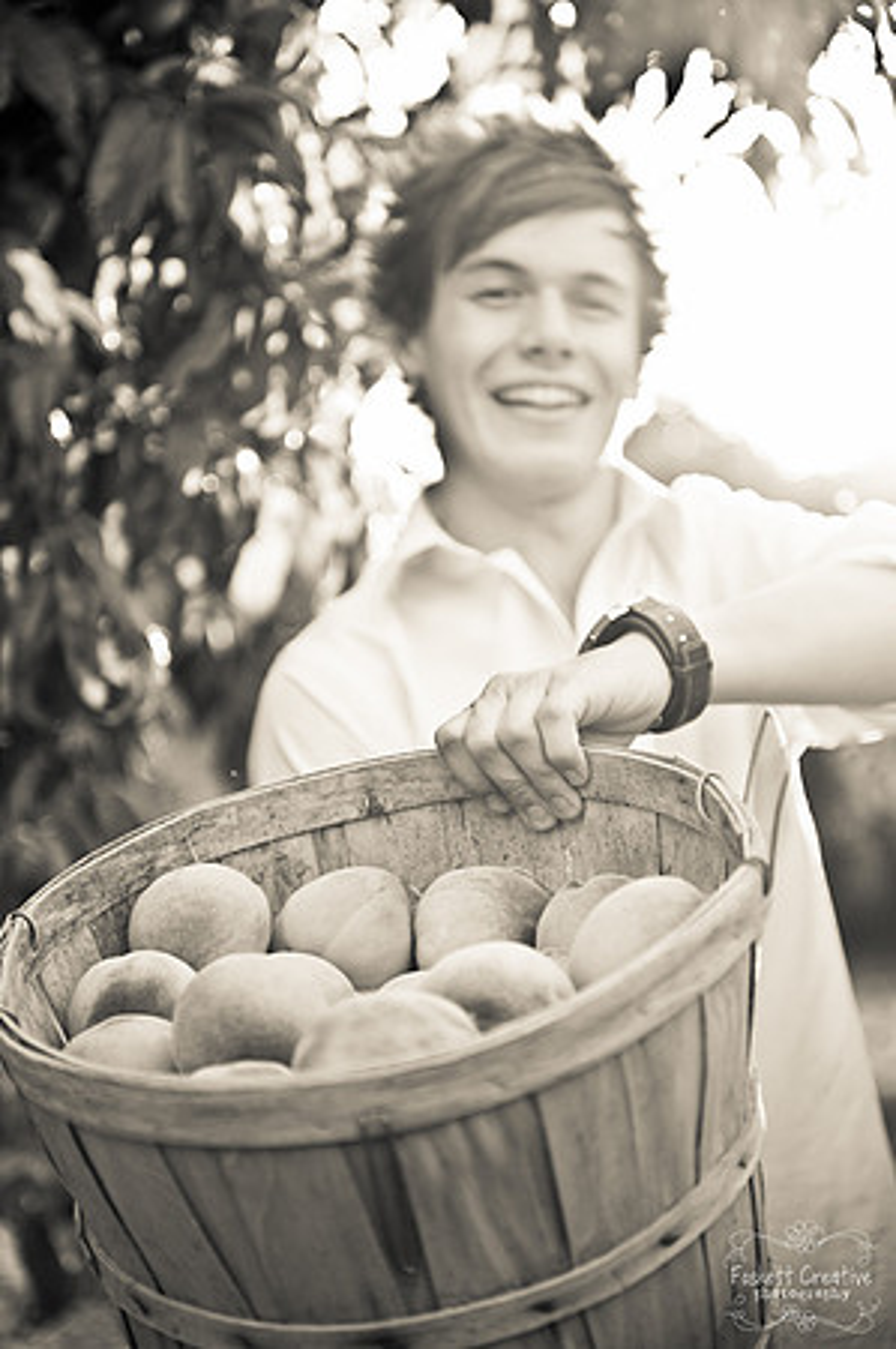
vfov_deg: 28.9
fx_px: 2619
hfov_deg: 19.4
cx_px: 448
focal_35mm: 70
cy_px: 674
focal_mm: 70
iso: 200
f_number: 2.8
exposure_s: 1/160
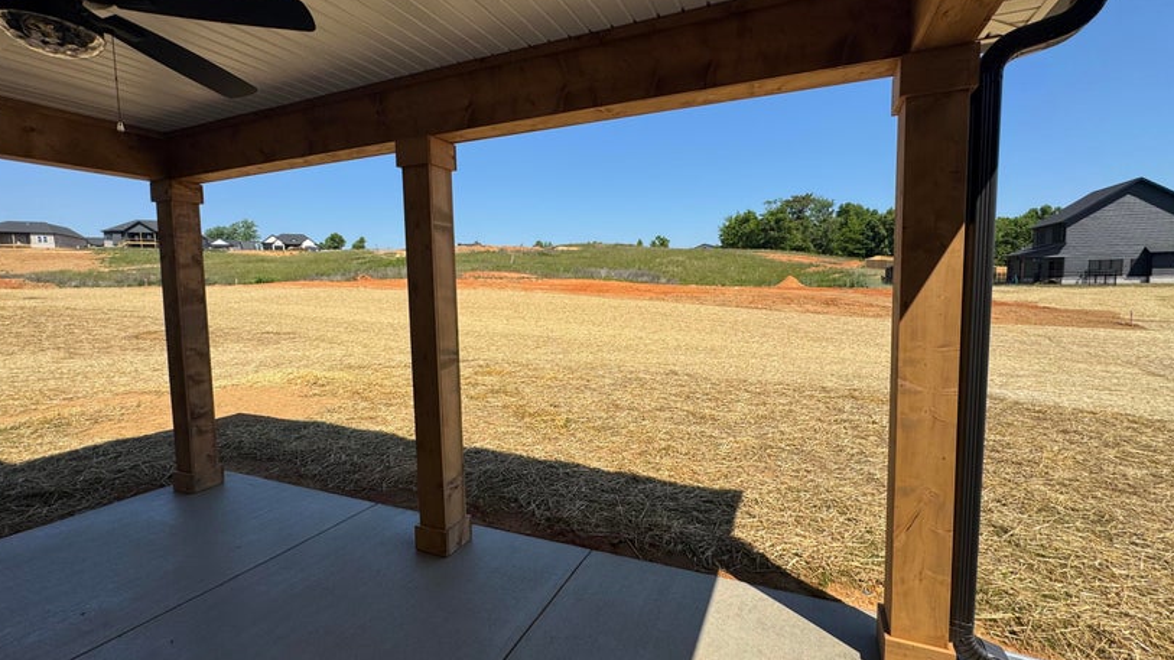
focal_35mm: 16
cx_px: 594
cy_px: 325
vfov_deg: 67.1
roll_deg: +0.5
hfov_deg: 99.4
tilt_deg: -5.0
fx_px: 498
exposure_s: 1/2415
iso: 50
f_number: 2.2
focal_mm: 2.22
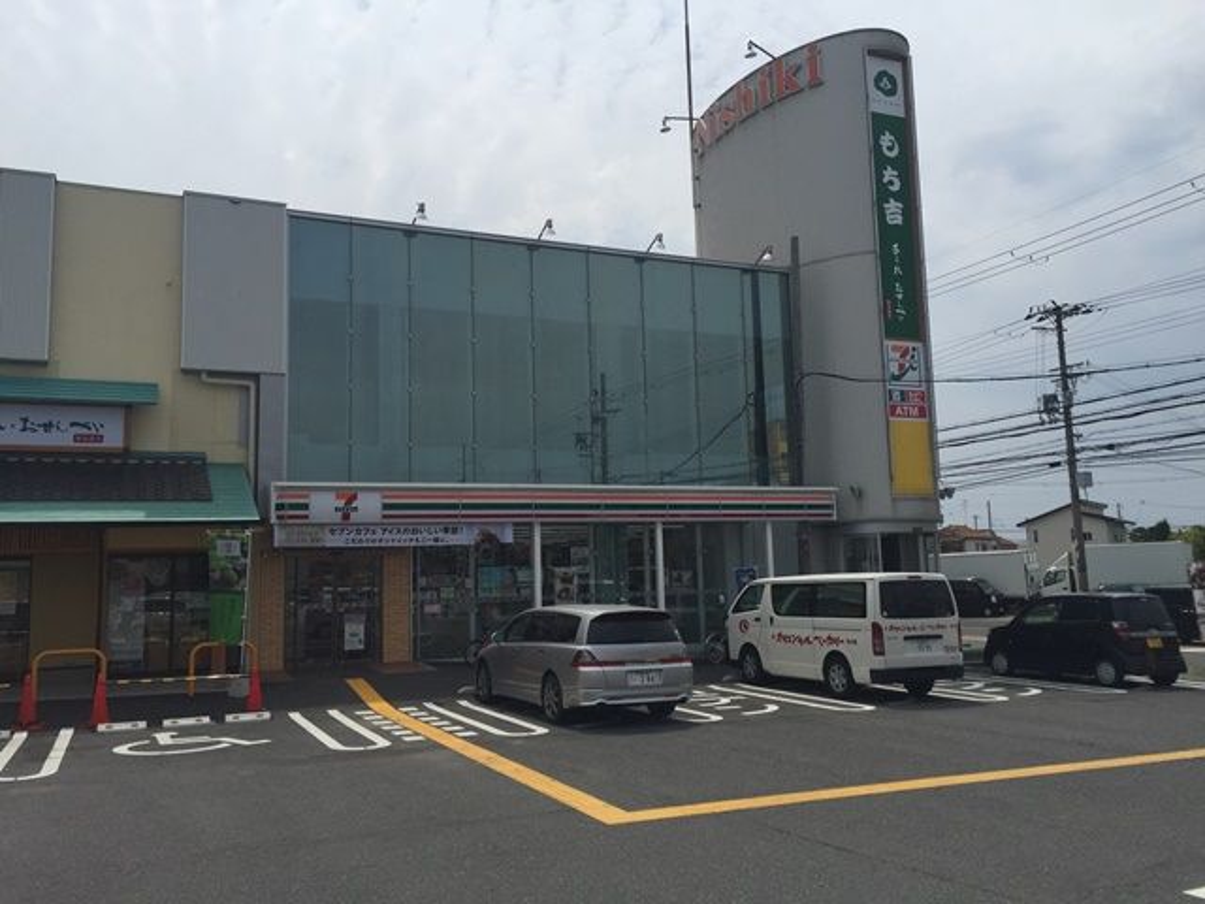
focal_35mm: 29
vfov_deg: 48.2
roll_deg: +0.5
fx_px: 1010
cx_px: 602
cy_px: 452
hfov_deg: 61.7
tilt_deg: +9.6
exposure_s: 1/7937
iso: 32
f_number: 2.2
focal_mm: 4.15
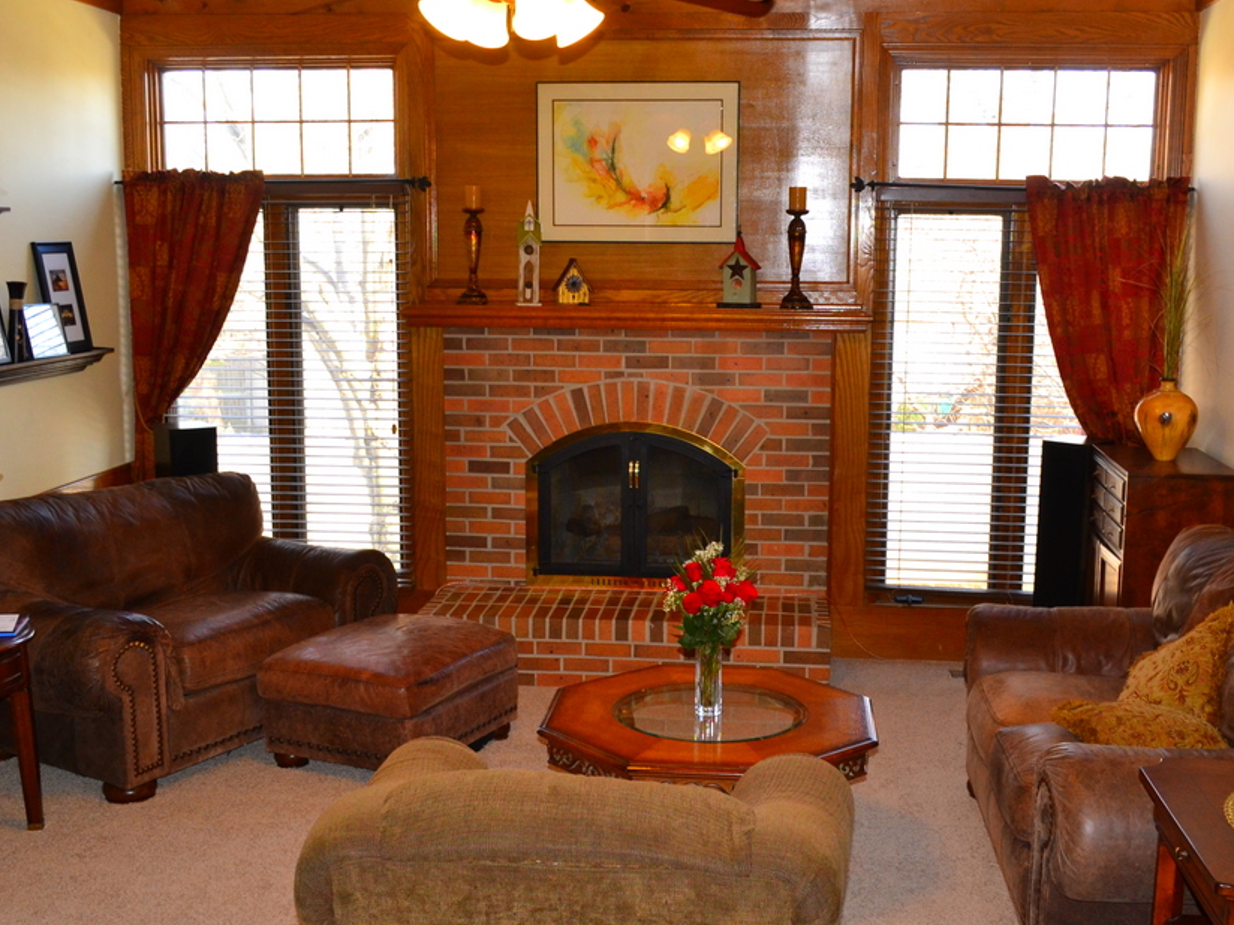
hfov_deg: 44.8
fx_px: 1497
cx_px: 650
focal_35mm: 42
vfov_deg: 34.3
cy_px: 465
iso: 800
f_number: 7.1
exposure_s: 1/60
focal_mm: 20
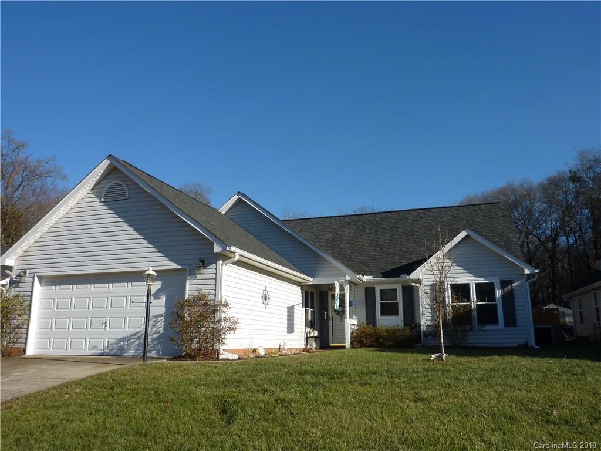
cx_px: 300
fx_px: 503
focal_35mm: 29
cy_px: 226
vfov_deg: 48.2
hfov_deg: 61.7
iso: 80
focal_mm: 4.7
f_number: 4.5
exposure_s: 1/800
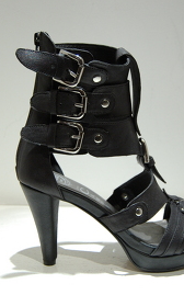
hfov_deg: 23.6
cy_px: 149
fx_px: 440
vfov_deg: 37.0
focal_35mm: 55
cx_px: 95
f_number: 3.8
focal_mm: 23
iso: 800
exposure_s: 1/250
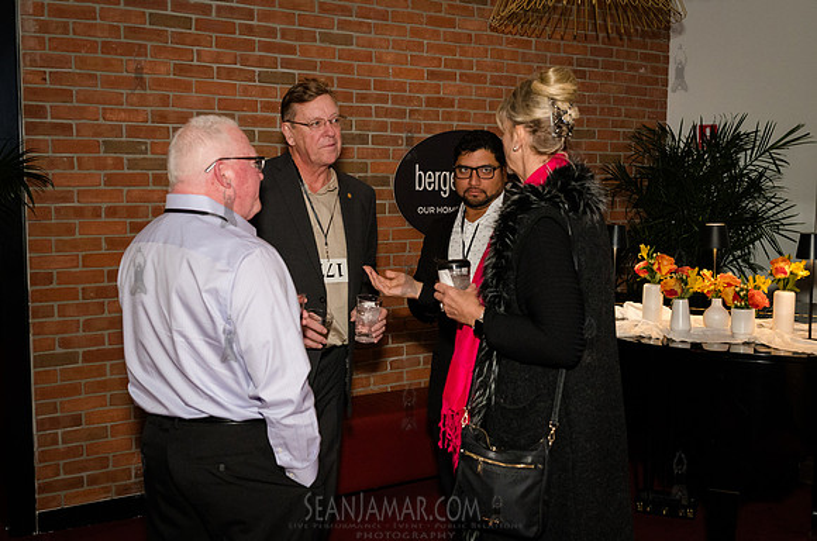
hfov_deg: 49.1
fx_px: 894
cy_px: 270
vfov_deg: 33.7
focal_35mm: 39
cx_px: 427
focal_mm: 35
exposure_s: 1/400
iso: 6400
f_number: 5
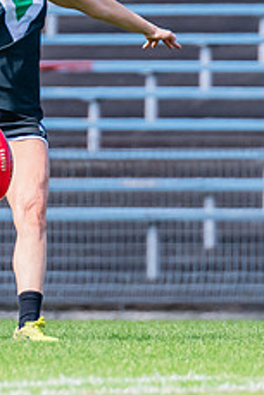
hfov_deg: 0.6
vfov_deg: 0.9
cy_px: 108
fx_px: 24030
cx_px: -66
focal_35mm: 2188
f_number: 5.6
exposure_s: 1/1600
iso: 800
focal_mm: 420
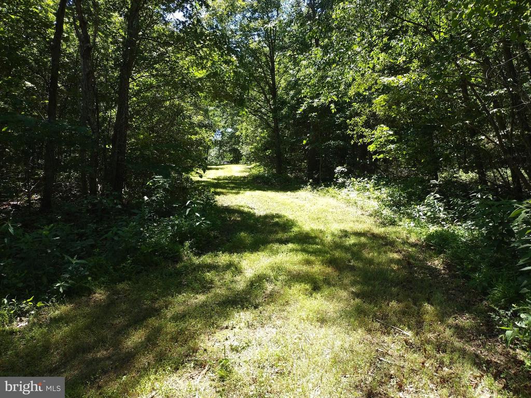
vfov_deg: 54.9
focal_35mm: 25
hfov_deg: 69.4
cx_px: 266
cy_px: 199
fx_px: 383
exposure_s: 1/120
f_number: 1.79
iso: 50
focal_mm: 4.7
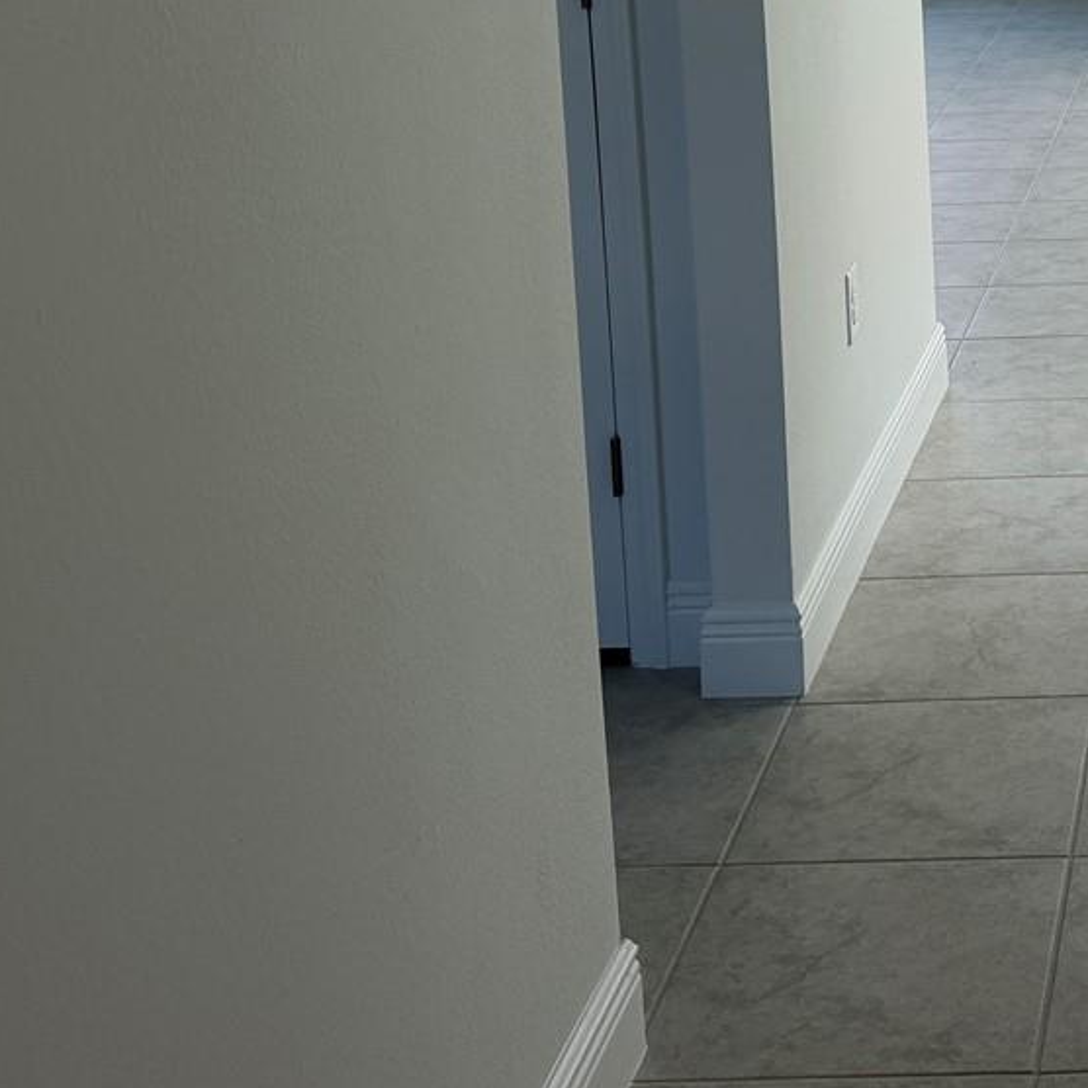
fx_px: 2169
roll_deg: +1.4
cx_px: 1292
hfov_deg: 25.4
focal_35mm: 61
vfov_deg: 26.6
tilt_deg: -6.3
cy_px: -4
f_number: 1.78
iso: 80
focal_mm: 6.76
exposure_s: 1/169
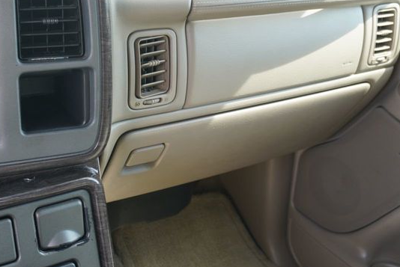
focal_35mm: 46
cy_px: 79
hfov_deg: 41.1
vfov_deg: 29.0
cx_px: 88
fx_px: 512
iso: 160
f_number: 4
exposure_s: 1/60
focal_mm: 16
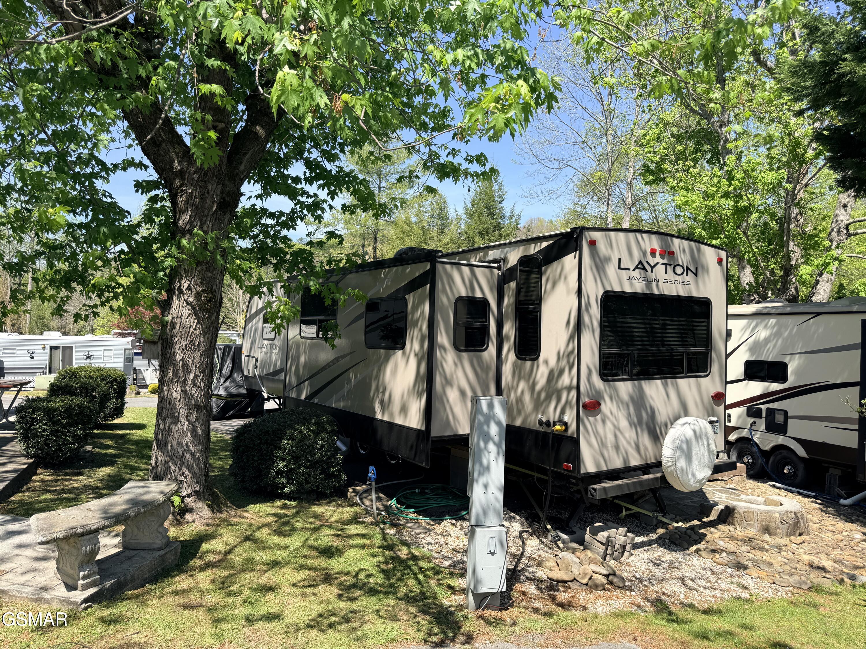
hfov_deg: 71.6
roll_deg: -1.3
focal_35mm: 24
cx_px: 433
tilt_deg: +1.3
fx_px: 600
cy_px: 324
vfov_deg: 56.8
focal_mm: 6.76
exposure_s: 1/2232
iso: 80
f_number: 1.78
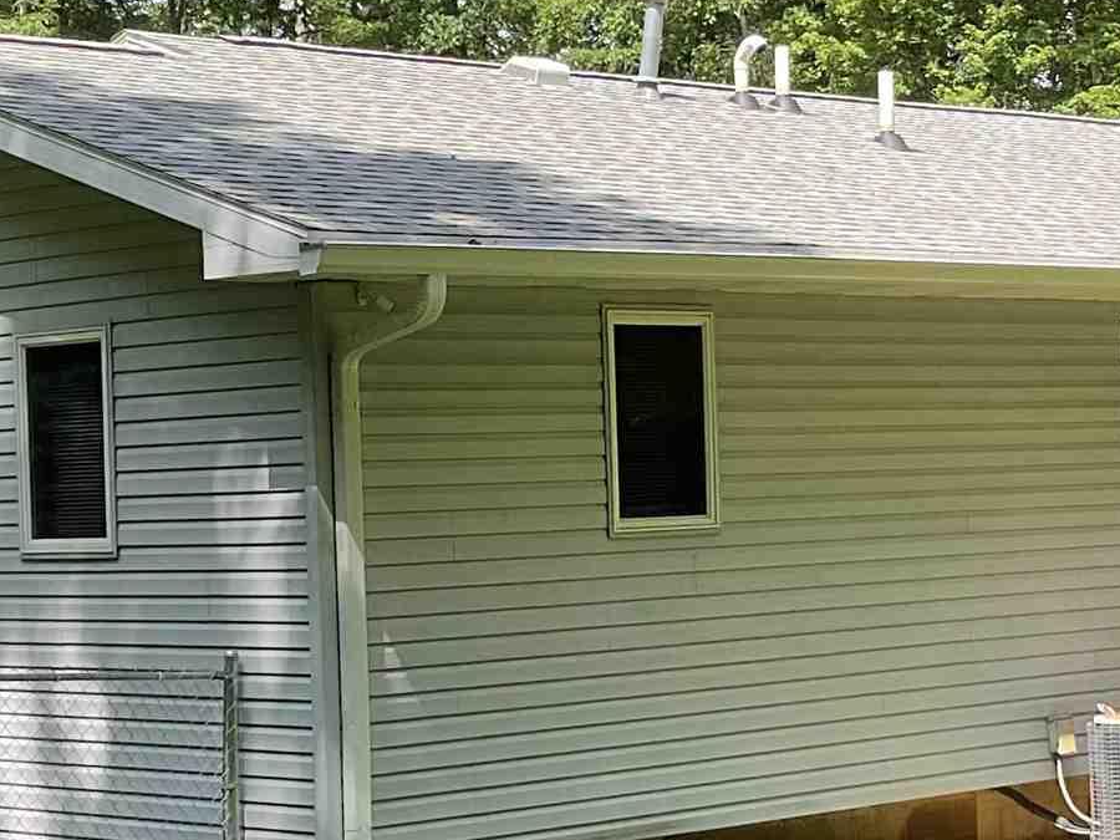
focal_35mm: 99
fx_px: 3203
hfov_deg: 19.8
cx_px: 516
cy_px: 442
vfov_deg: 14.9
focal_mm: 3
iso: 16
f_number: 1.8
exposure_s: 1/450
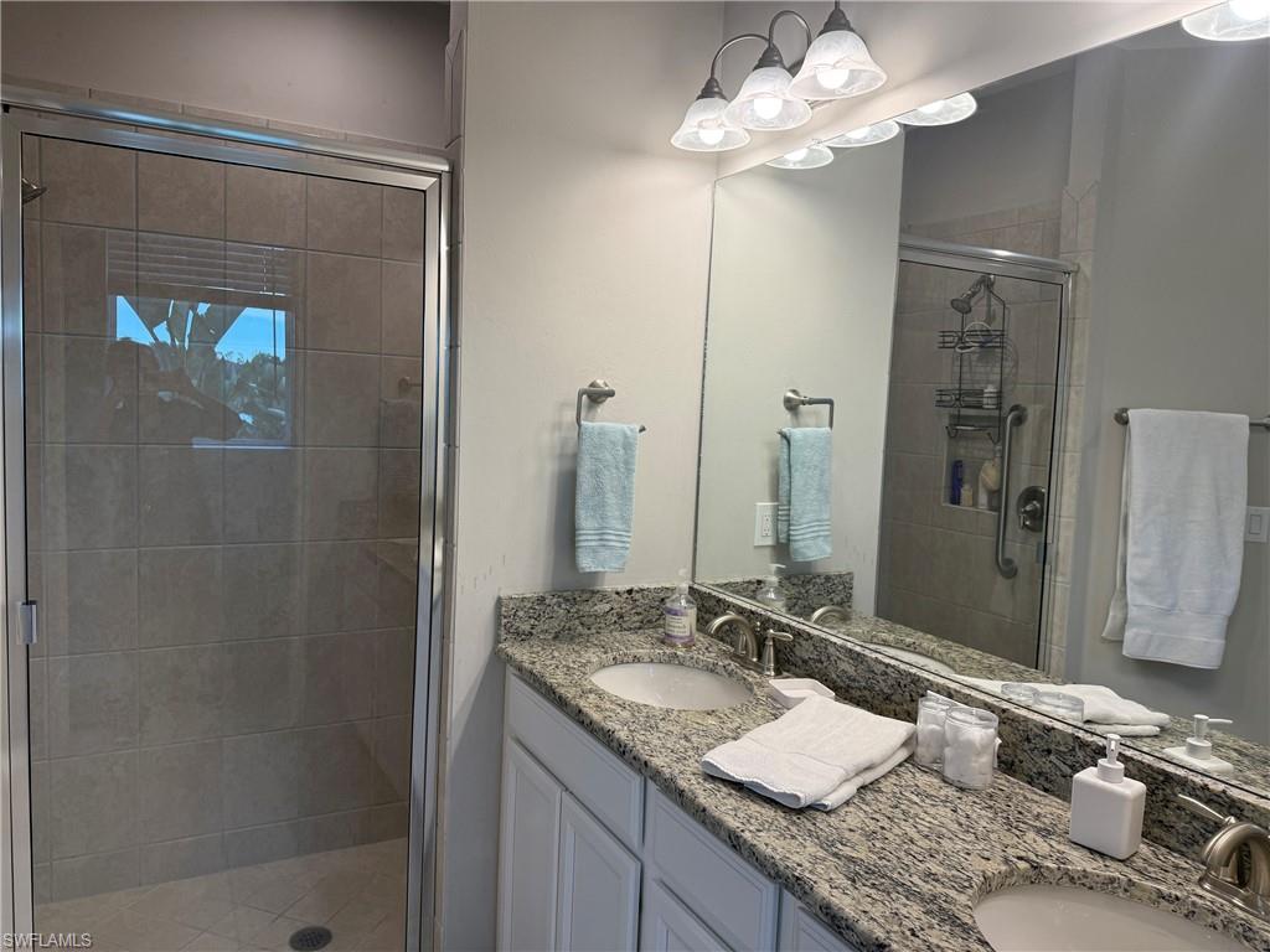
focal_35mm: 24
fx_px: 881
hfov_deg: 71.6
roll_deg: -2.8
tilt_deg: -4.0
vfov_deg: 56.8
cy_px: 476
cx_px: 635
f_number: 1.78
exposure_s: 1/234
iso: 125
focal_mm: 6.76
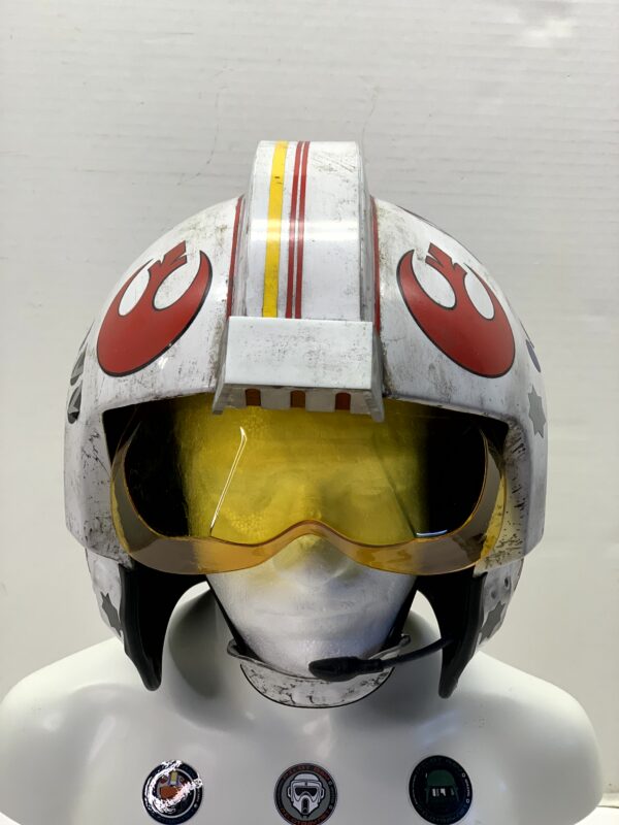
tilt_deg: -10.5
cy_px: 412
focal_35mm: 52
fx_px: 1240
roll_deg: -0.4
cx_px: 310
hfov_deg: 28.0
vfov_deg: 36.8
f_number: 2.4
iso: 64
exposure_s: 1/120
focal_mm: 6
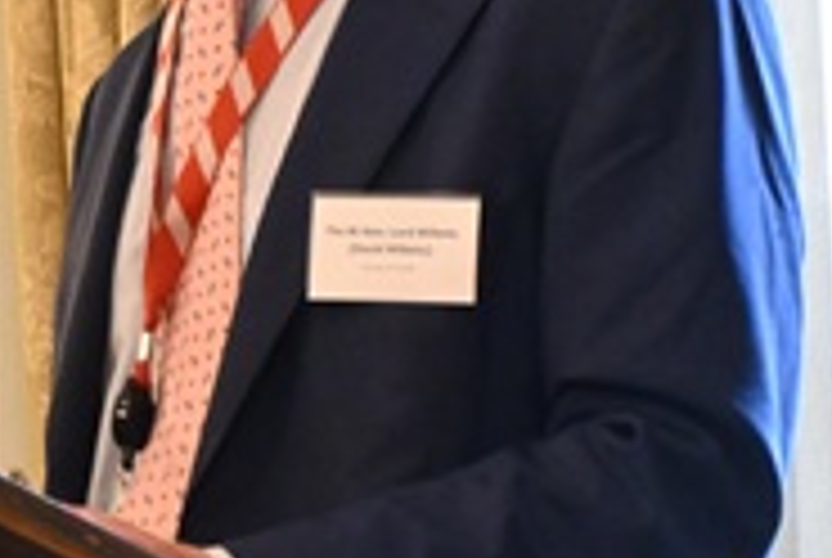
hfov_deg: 15.5
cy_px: -79
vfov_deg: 10.3
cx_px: 333
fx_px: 3056
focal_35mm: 132
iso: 4500
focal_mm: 32.5
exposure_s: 1/60
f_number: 5
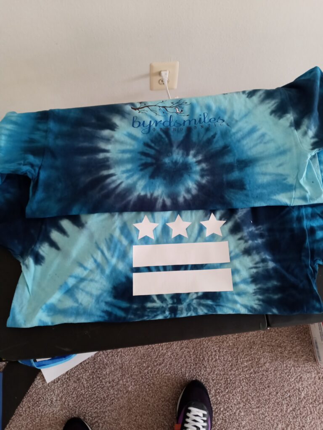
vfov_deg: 63.4
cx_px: 162
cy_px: 215
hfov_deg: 49.7
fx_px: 348
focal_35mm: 28
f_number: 1.8
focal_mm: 3.61
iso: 300
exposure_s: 1/30
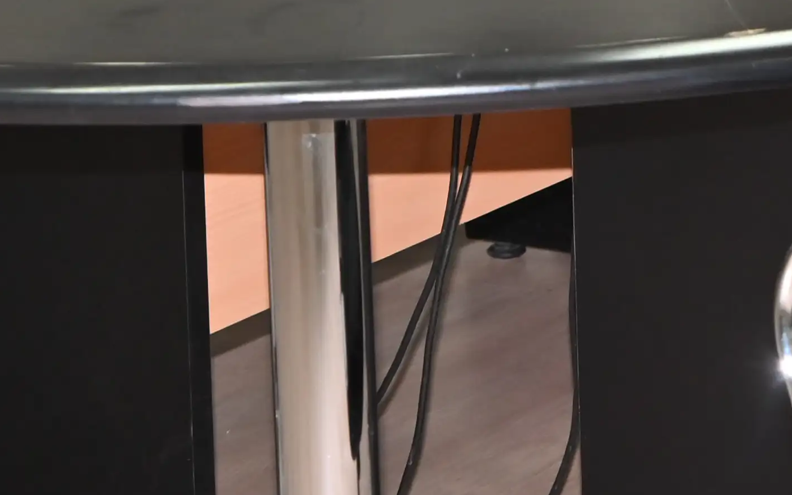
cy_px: -275
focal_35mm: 217
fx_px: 4684
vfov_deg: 6.0
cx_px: 1254
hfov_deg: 9.4
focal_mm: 50
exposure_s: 1/60
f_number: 6.3
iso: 900
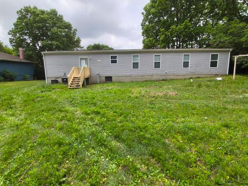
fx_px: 122
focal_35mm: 17
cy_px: 88
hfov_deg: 91.1
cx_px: 123
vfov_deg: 74.6
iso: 32
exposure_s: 1/1355
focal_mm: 1.46
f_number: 2.2
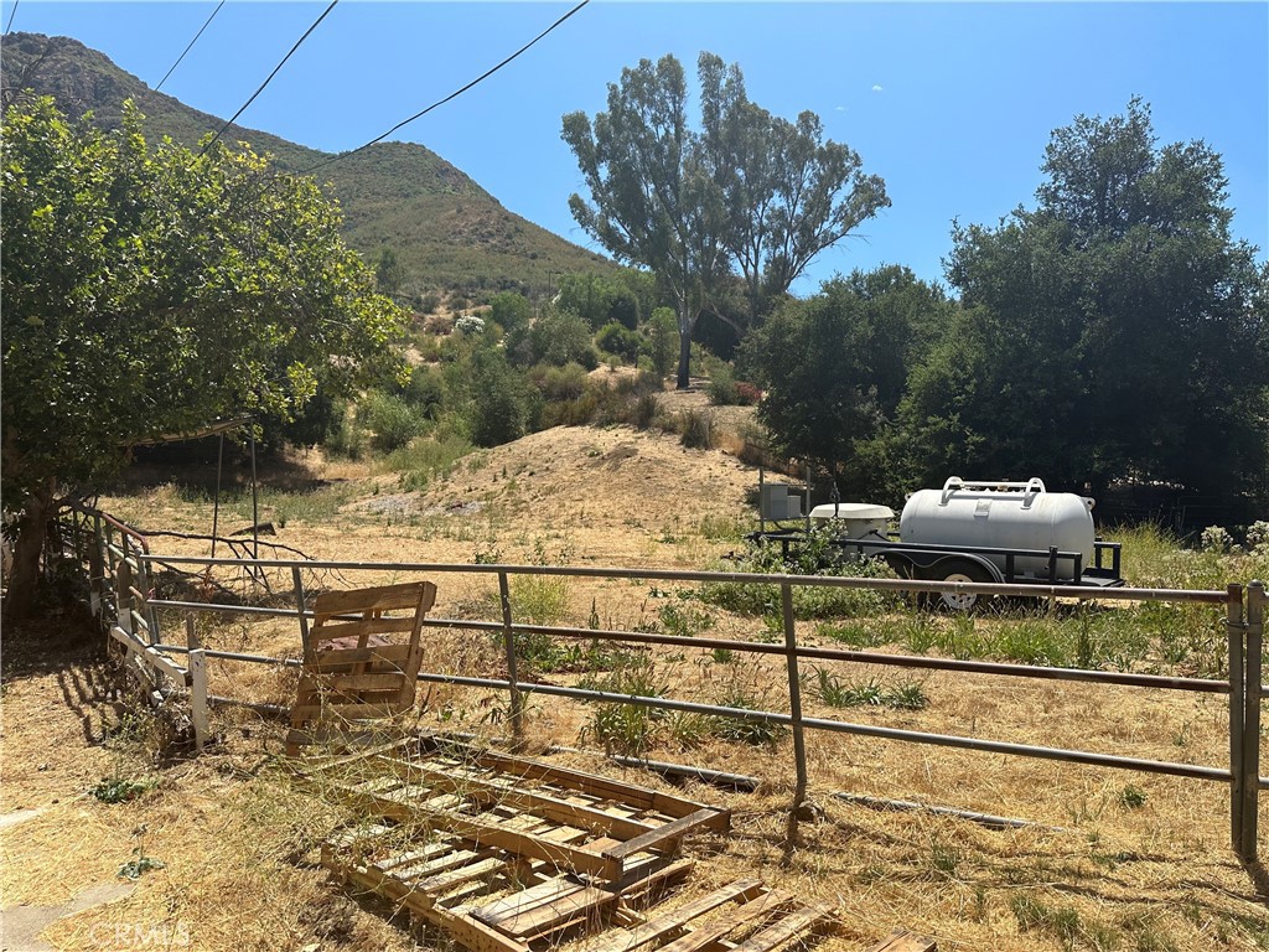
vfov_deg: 56.8
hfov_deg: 71.6
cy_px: 476
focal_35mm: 24
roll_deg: -0.5
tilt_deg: +2.9
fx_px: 880
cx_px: 634
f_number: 1.78
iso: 80
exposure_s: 1/4762
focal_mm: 6.86
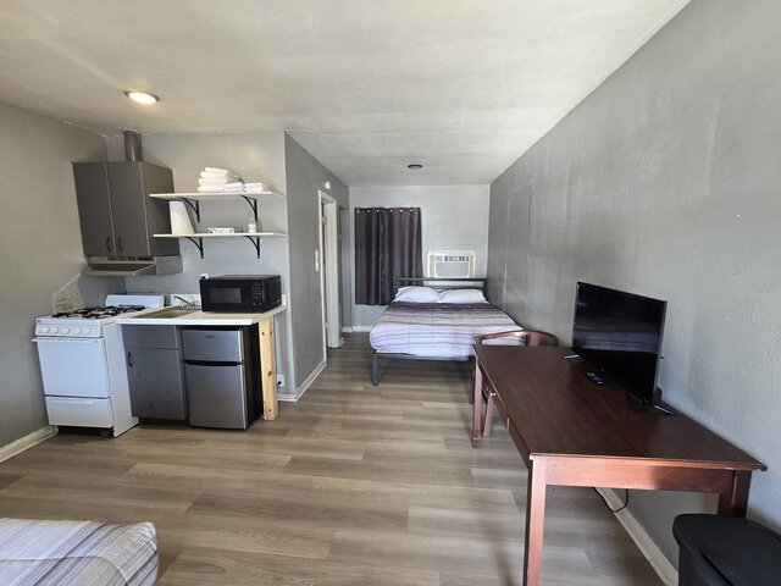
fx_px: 293
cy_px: 293
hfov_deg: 106.2
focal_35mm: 13
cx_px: 390
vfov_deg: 89.9
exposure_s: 1/60
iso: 125
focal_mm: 2.2
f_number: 2.2
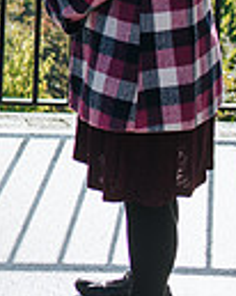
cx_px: -396
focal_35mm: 156
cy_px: -89
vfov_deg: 12.0
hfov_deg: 8.7
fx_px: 1364
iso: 100
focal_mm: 35
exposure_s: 1/1000
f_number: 3.2
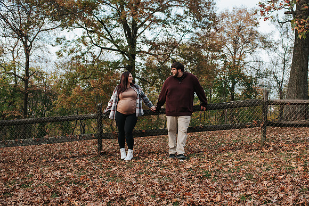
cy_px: 108
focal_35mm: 42
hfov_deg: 46.0
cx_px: 170
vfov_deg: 31.7
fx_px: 363
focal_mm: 35
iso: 140
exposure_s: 1/320
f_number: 2.8
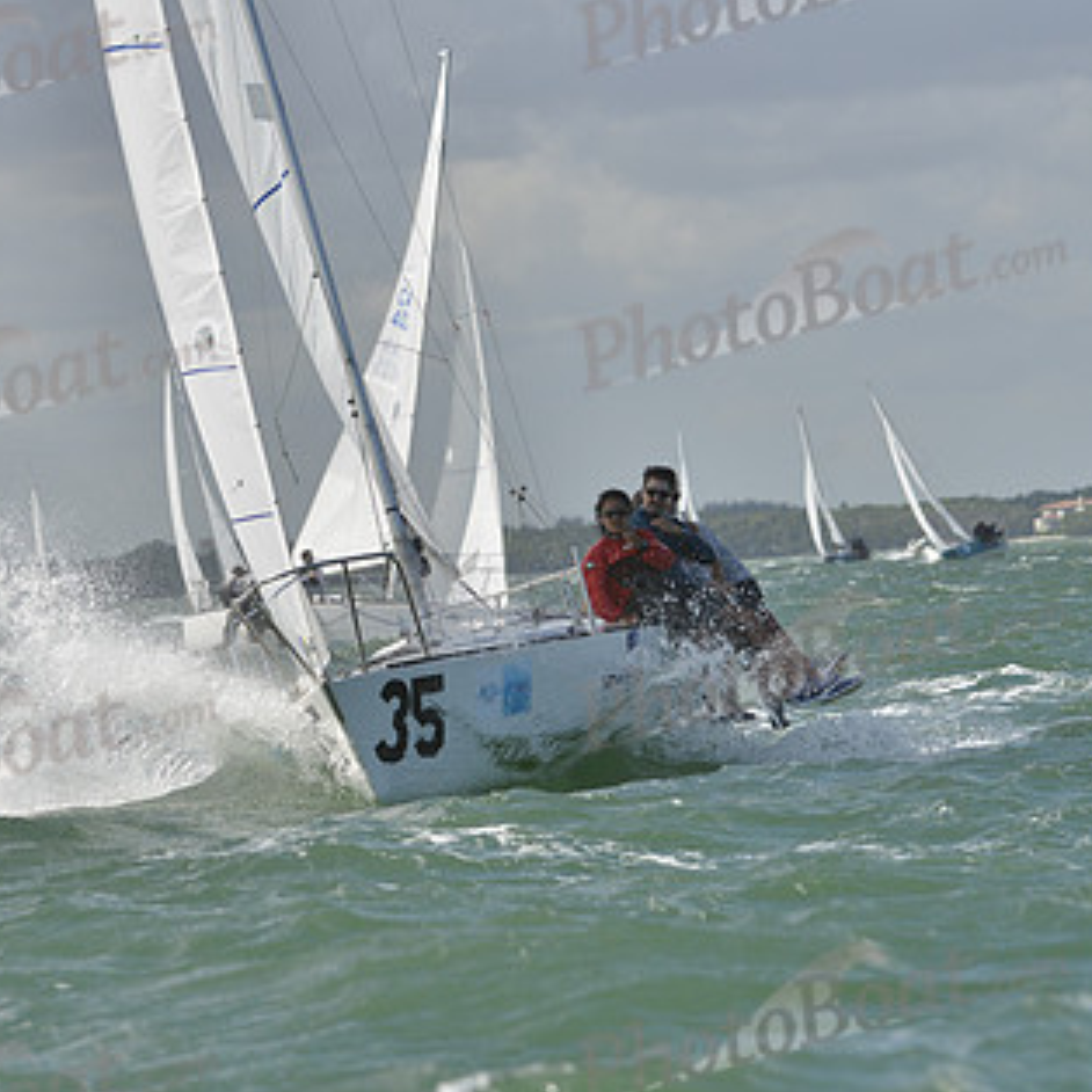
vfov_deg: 5.3
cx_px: 400
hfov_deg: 5.3
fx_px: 11778
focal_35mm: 330
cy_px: 530
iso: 280
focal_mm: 210
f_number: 7.1
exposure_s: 1/1600
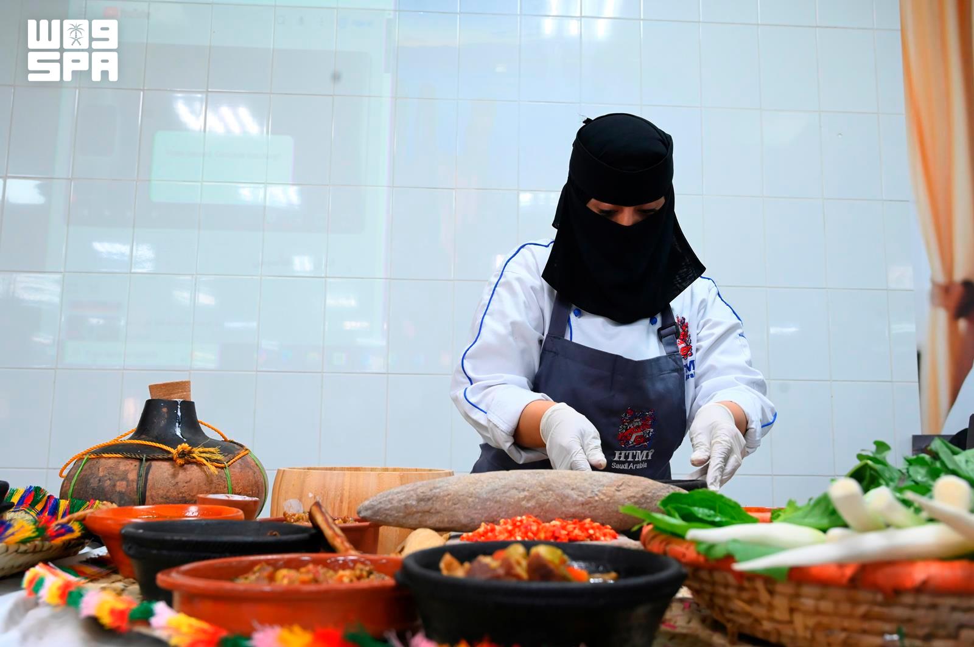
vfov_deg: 41.6
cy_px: 324
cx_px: 487
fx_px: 852
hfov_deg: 59.5
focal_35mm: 32
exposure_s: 1/125
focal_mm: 31.5
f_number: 6.3
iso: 2000
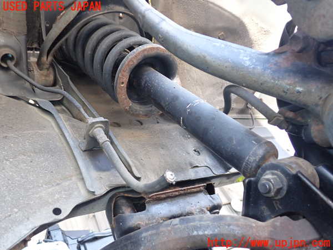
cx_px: 166
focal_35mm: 30
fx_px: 289
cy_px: 125
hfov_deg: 60.0
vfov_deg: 46.8
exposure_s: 1/125
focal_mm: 5.4
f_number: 2.3
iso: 400
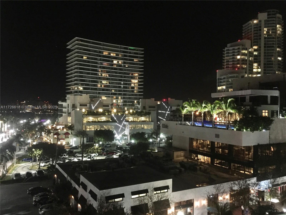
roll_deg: -2.1
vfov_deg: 48.2
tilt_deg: -0.1
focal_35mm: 29
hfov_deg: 61.7
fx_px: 240
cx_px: 143
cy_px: 108
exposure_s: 1/15
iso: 640
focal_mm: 4.15
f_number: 2.2
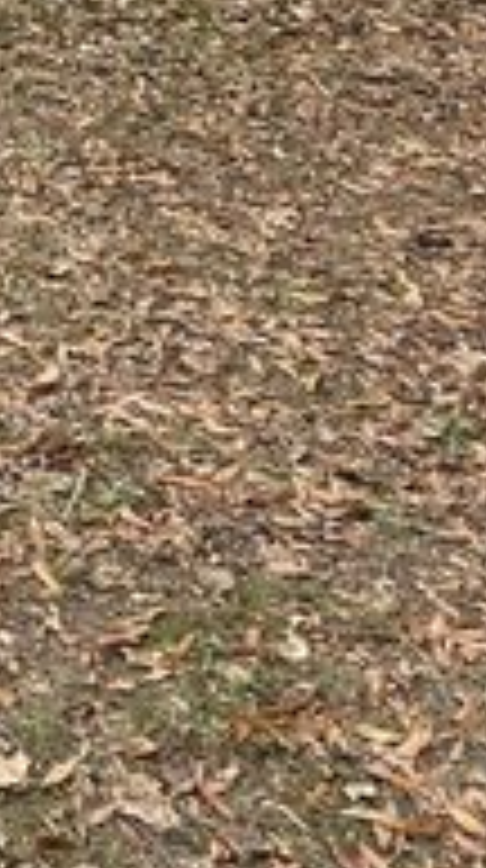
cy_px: -331
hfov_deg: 11.1
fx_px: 2254
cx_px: -500
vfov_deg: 19.7
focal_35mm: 98
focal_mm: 5.1
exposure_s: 1/943
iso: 50
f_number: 1.6
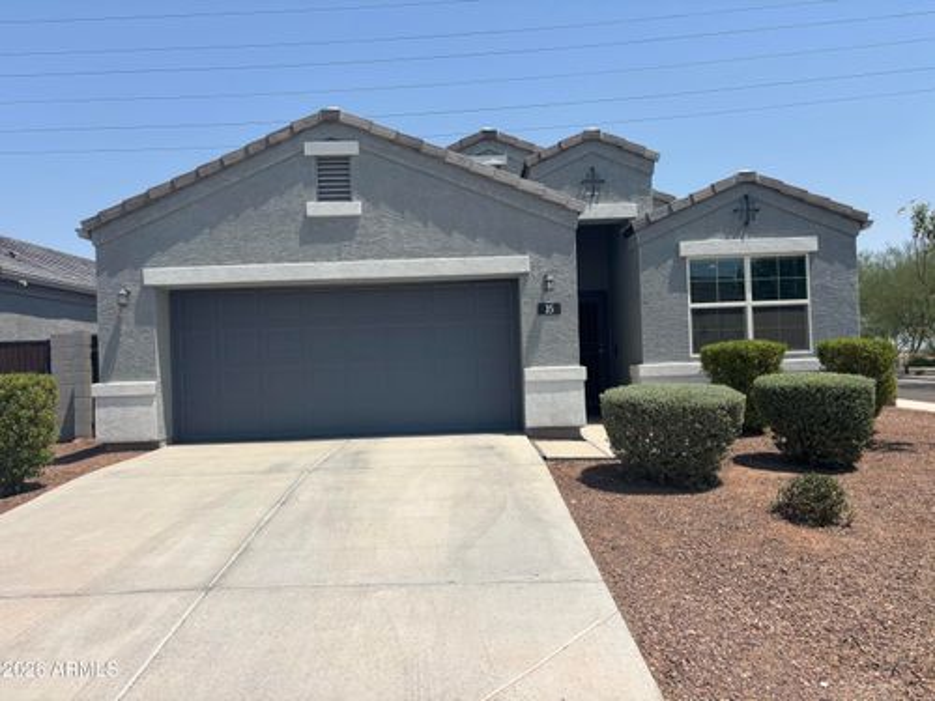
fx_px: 702
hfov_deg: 67.3
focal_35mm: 26
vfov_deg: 53.1
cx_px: 468
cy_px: 350
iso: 50
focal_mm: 5.96
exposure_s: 1/5618
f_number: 1.6
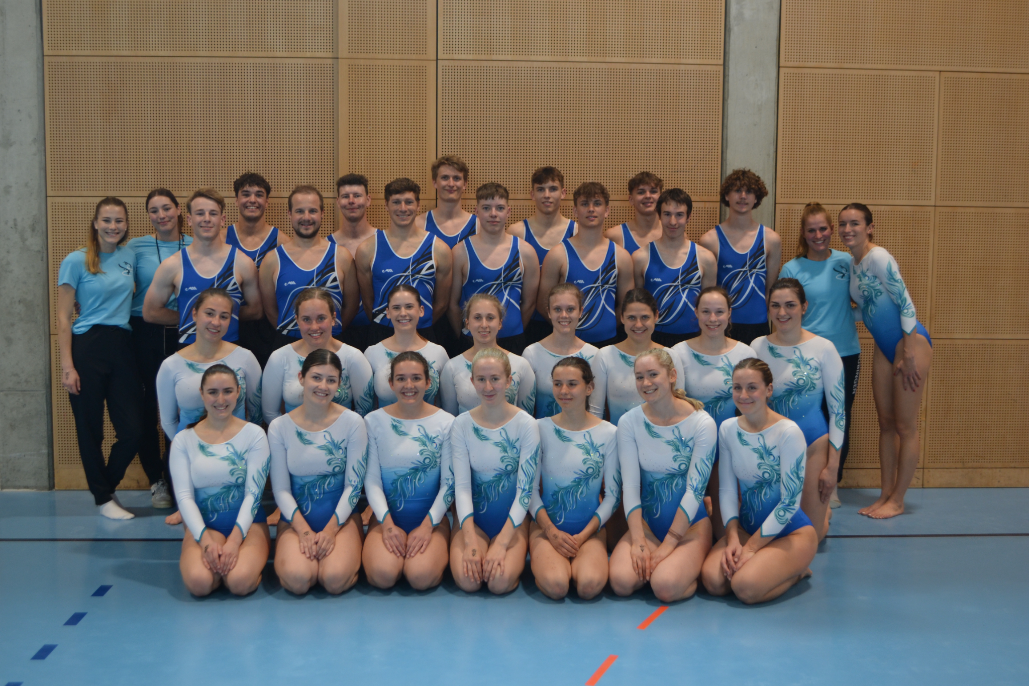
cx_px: 514
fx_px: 1115
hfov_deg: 49.6
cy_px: 343
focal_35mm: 39
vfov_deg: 34.2
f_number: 4.2
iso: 400
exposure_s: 1/40
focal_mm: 26
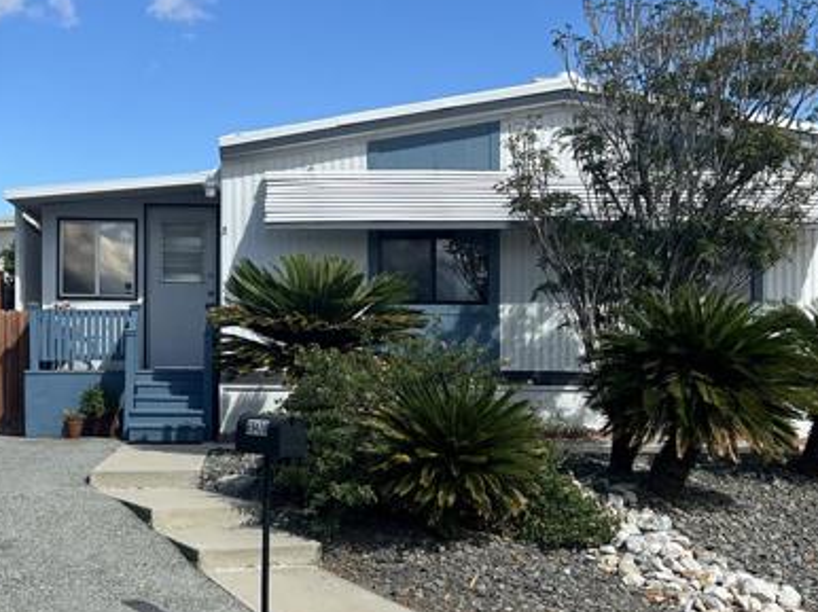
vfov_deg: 21.3
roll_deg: -0.3
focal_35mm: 69
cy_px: 339
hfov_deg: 28.2
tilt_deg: +0.9
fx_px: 1630
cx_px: 375
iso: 50
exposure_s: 1/4630
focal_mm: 5.7
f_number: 1.5
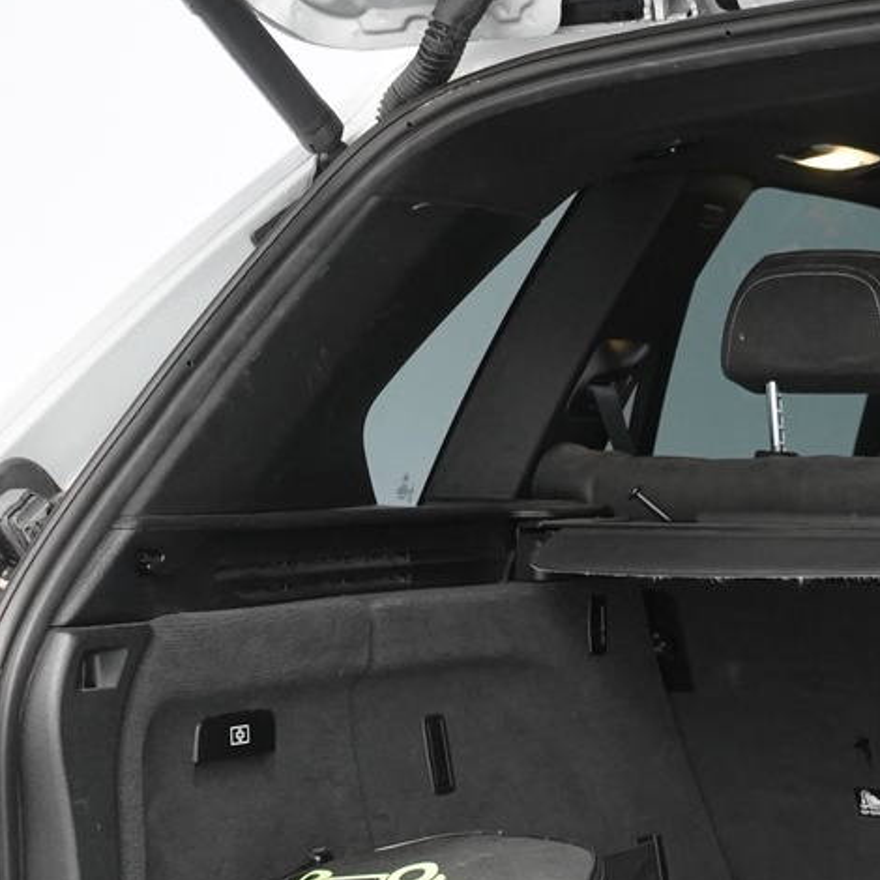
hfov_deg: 20.3
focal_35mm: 82
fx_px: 2358
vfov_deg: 20.1
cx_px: 932
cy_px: 1004
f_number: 5
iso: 4000
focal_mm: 28
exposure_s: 1/40
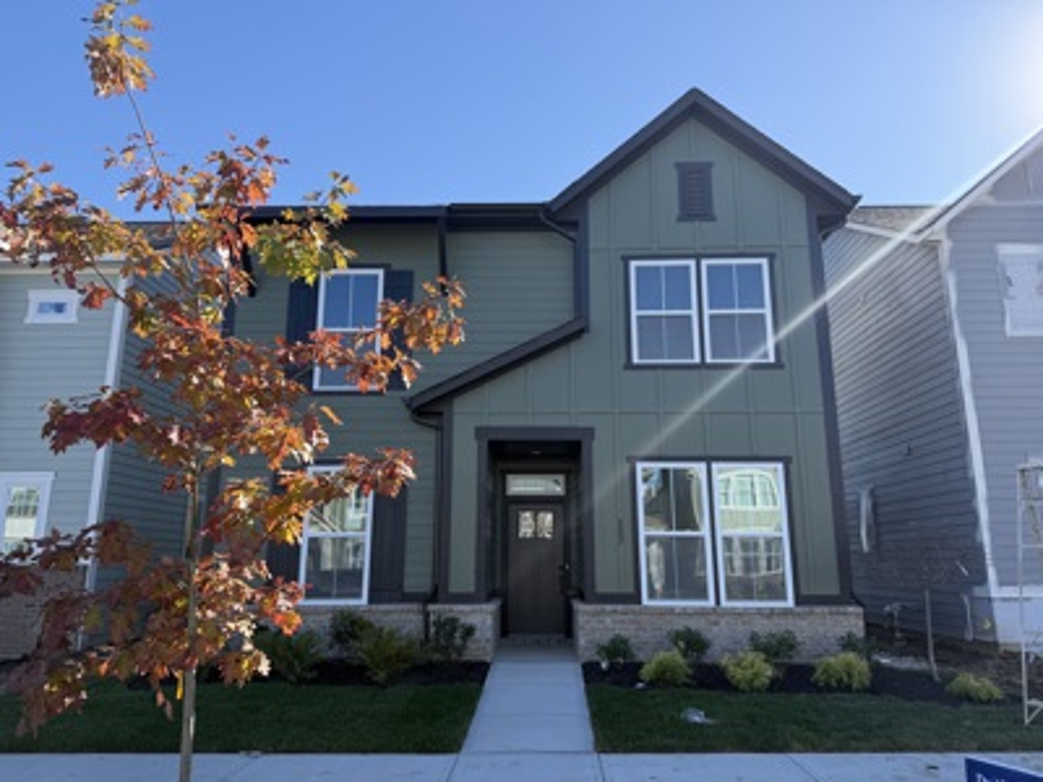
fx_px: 723
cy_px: 391
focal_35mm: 24
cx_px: 522
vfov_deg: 56.8
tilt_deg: +12.0
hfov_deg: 71.6
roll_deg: -0.3
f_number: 1.78
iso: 100
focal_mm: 6.76
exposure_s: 1/2370
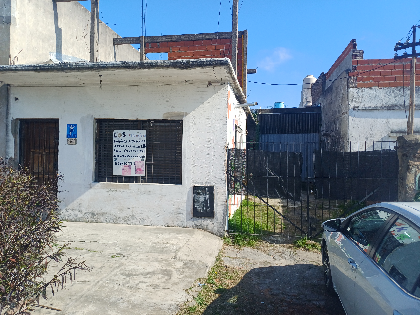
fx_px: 303
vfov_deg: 54.9
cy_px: 158
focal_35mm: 25
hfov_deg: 69.4
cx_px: 210
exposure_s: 1/898
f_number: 1.8
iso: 50
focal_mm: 4.65
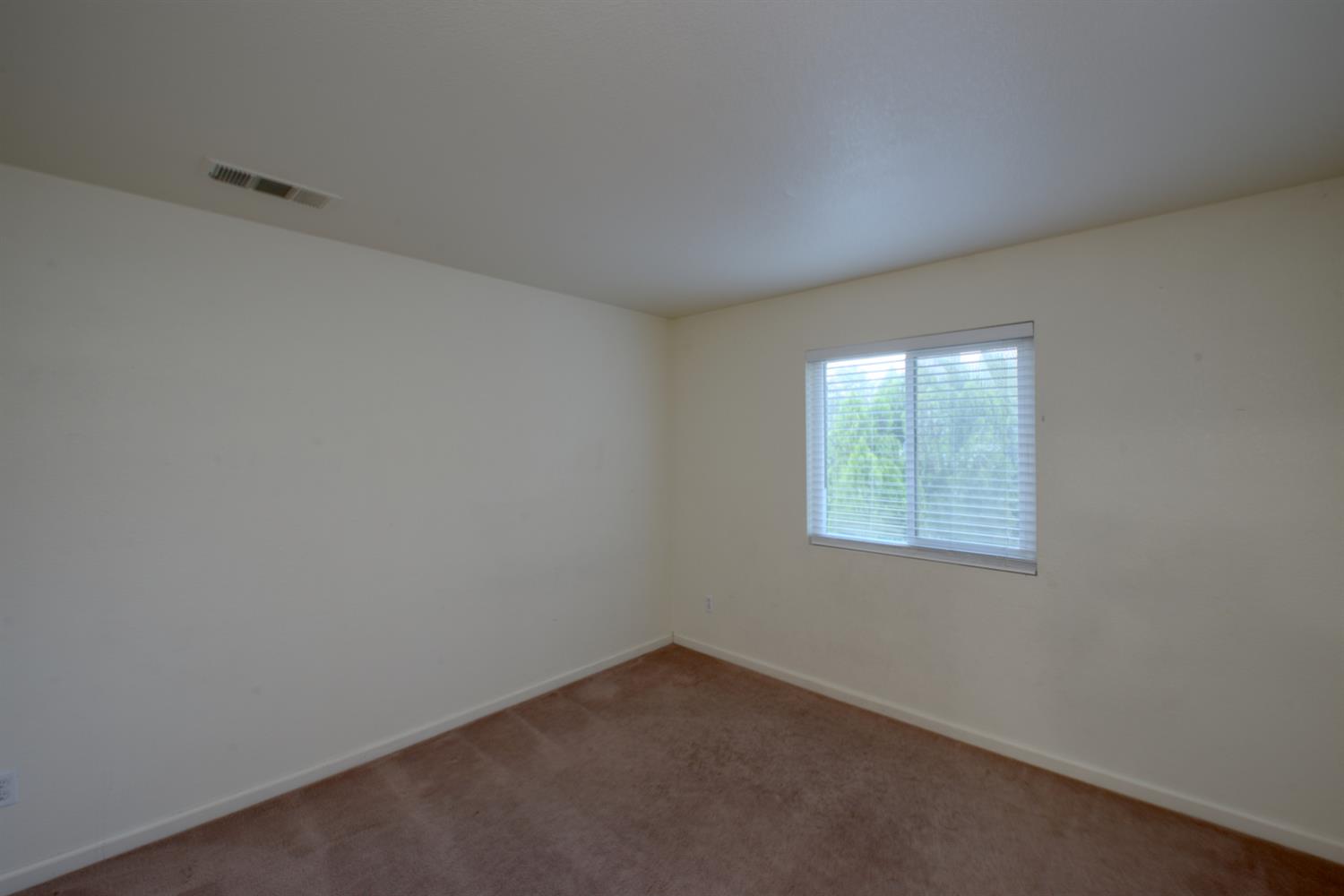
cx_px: 672
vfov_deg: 81.2
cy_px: 448
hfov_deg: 104.3
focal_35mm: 14
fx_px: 523
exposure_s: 1/1.3
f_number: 10
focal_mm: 14
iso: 400
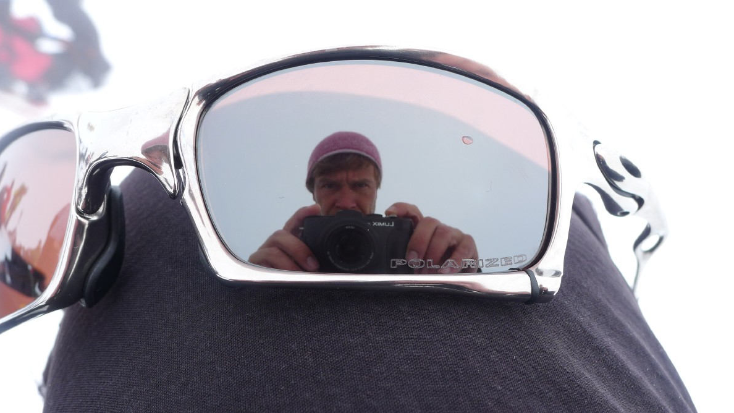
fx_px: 720
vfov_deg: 31.9
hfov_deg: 54.0
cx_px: 369
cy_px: 237
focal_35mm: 37
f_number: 4
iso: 80
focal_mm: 7.5
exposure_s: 1/400
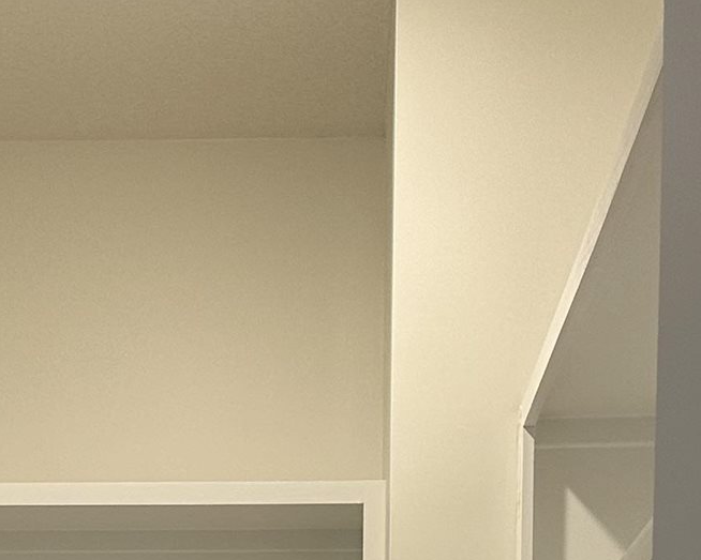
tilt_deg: -1.6
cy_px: 1018
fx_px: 2282
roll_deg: -0.5
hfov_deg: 17.4
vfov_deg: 12.7
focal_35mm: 110
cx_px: 178
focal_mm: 6.86
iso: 160
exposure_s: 1/120
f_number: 1.78
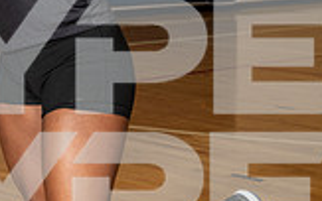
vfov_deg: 10.6
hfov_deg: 16.7
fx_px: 1089
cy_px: 55
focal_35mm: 124
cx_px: 53
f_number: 7.1
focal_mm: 44
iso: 320
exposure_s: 1/250
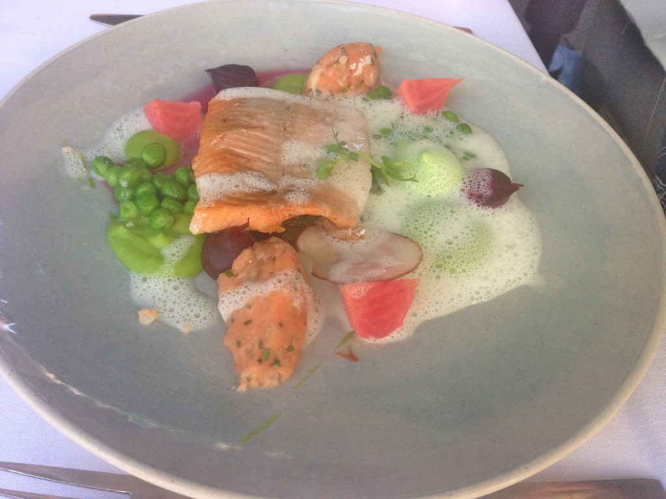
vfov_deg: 42.9
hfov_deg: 55.4
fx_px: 635
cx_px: 333
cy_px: 250
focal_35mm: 33
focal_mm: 4.12
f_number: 2.4
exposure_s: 1/120
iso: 80
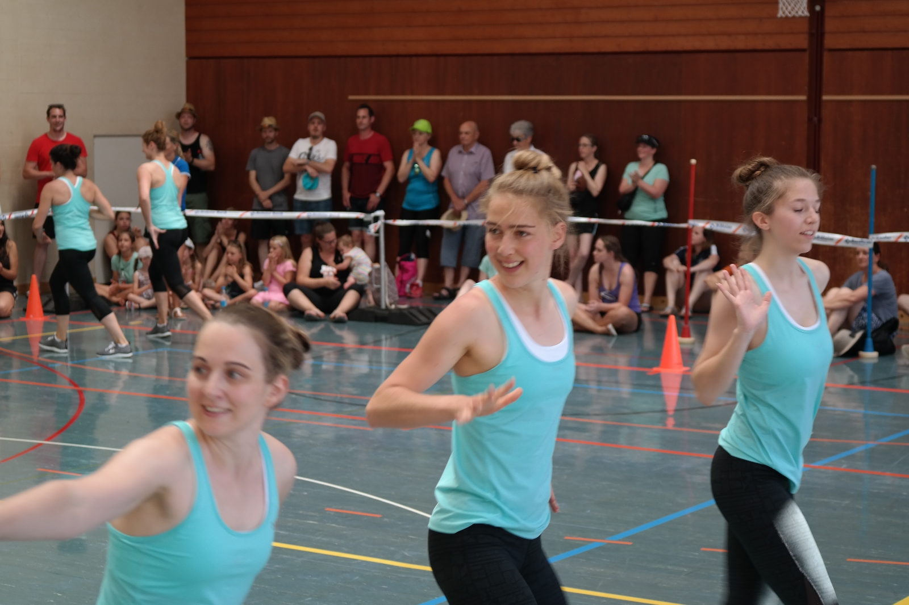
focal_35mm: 77
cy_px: 302
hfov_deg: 26.3
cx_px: 454
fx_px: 1944
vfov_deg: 17.7
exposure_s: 1/80
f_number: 4
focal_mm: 50
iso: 200
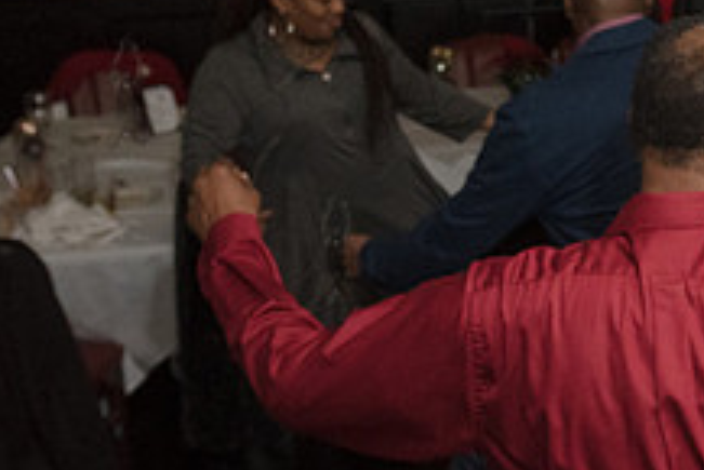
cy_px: 89
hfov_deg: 20.0
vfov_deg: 13.9
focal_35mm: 98
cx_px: 753
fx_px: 1918
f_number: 4.5
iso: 1600
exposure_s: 1/250
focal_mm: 24
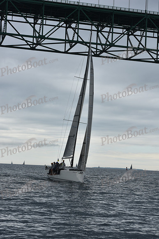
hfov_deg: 15.2
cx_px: 80
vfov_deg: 22.6
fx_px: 596
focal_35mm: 90
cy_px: 120
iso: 250
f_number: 7.1
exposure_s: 1/800
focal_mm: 90
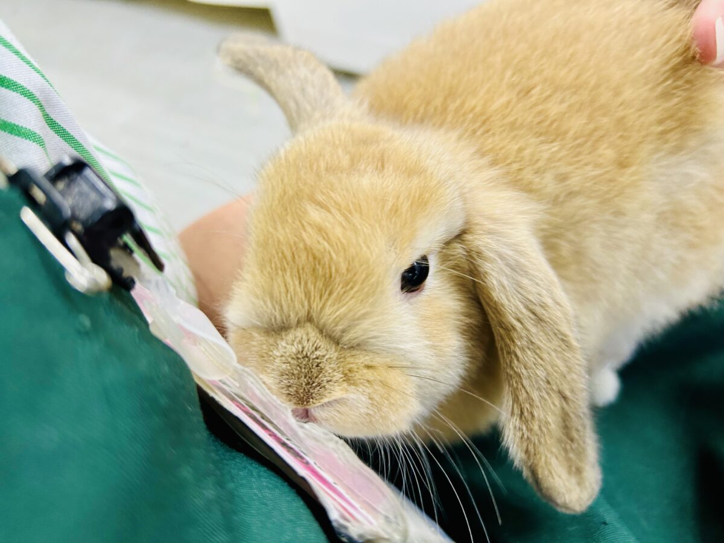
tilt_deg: -55.7
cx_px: 362
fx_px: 544
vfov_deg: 53.1
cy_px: 272
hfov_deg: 67.3
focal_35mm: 26
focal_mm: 5.7
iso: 160
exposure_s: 1/50
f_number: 1.5
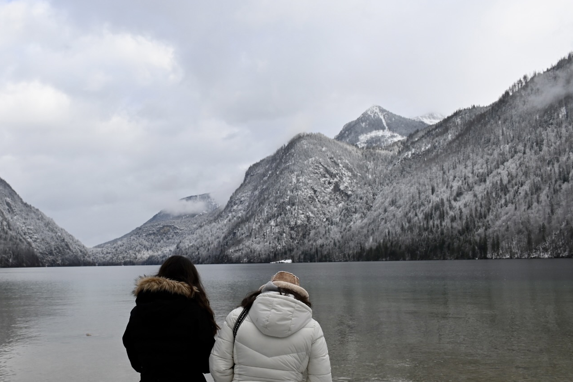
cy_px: 214
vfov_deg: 35.0
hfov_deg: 50.2
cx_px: 217
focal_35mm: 38
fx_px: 605
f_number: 6.3
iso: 100
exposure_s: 1/320
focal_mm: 20
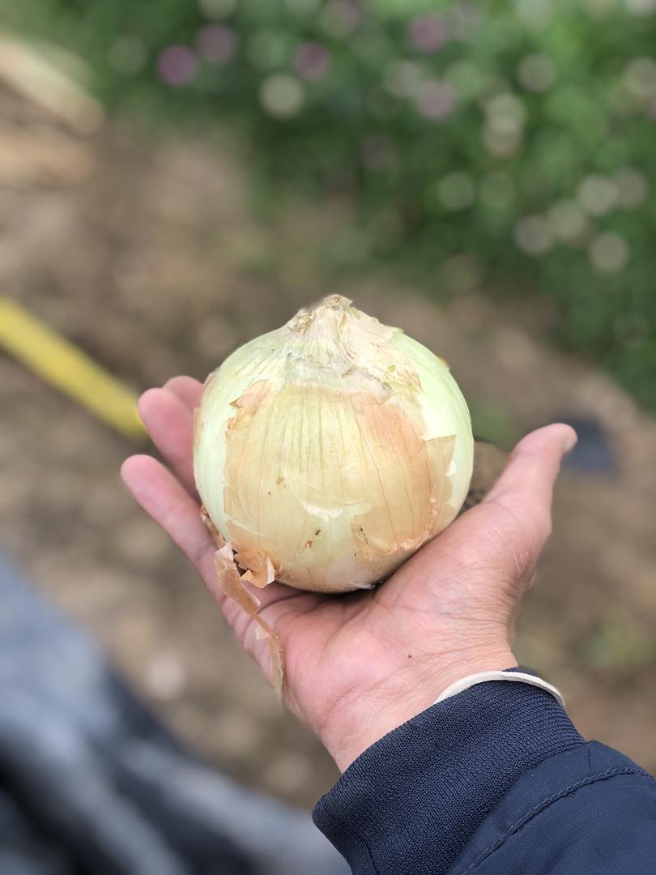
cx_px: 328
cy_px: 438
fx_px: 1314
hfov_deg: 28.0
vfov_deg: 36.8
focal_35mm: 52
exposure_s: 1/291
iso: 16
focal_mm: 6
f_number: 2.4
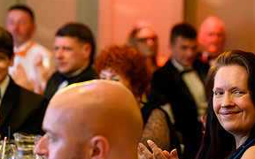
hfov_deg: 9.8
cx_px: 198
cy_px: 118
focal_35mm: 214
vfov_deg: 6.1
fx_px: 1487
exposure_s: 1/200
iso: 32000
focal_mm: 104
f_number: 4
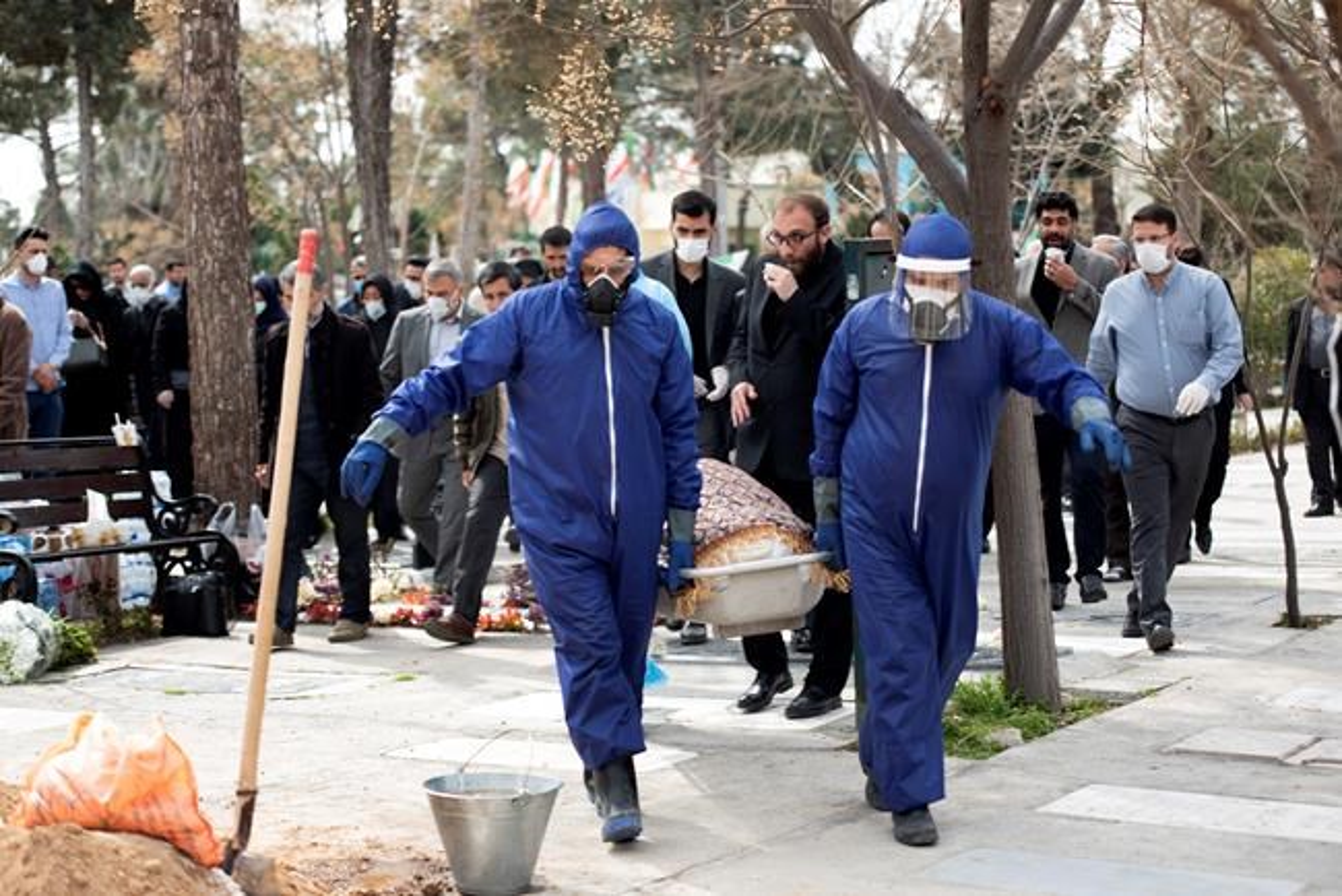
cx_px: 671
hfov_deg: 28.8
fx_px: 2610
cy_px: 448
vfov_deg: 19.5
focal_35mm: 70
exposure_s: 1/320
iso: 64
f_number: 2.8
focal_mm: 70
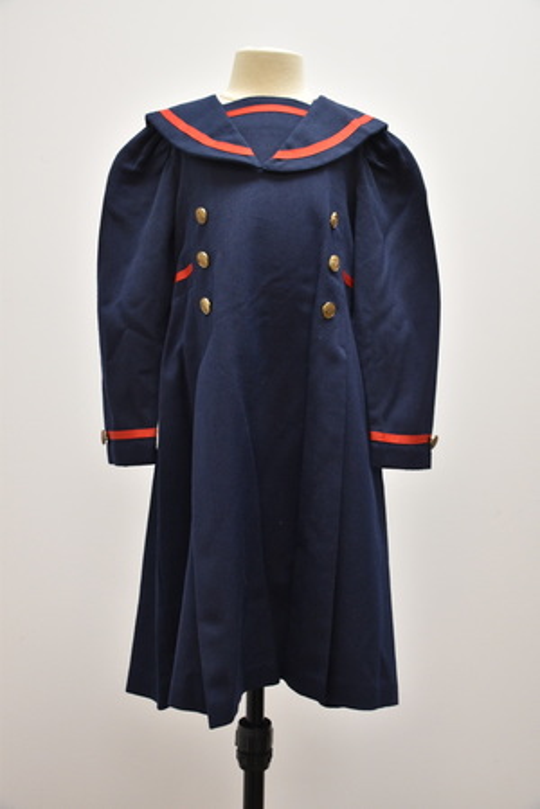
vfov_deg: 55.1
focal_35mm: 34
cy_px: 404
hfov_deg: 38.4
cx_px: 270
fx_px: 776
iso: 1000
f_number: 4.5
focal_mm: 23
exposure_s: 1/80
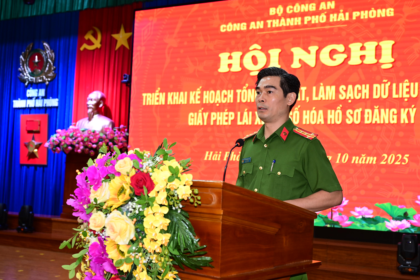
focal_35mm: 46
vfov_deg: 29.2
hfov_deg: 42.7
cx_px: 210
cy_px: 140
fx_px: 537
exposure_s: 1/125
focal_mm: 46
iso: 1600
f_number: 4.5
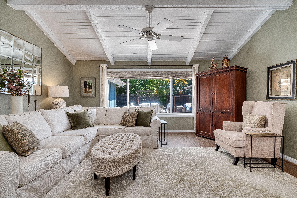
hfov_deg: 96.7
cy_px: 99
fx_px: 132
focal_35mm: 16
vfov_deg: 73.7
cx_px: 148
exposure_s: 1/125
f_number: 11
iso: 400
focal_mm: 16
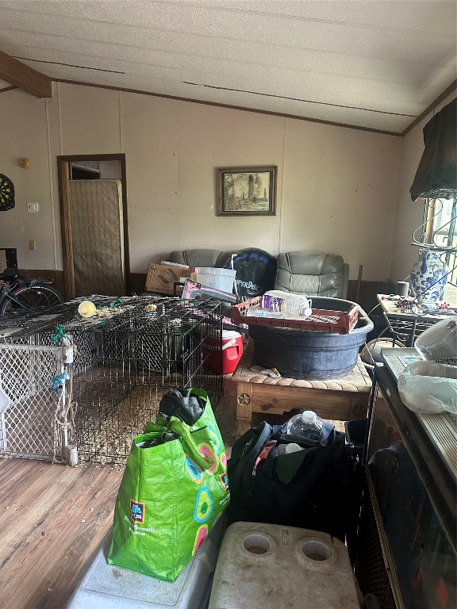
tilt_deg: -10.8
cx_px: 228
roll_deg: -1.0
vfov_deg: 71.6
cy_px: 304
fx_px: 422
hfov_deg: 56.8
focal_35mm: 24
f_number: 1.78
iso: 500
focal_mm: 6.86
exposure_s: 1/60
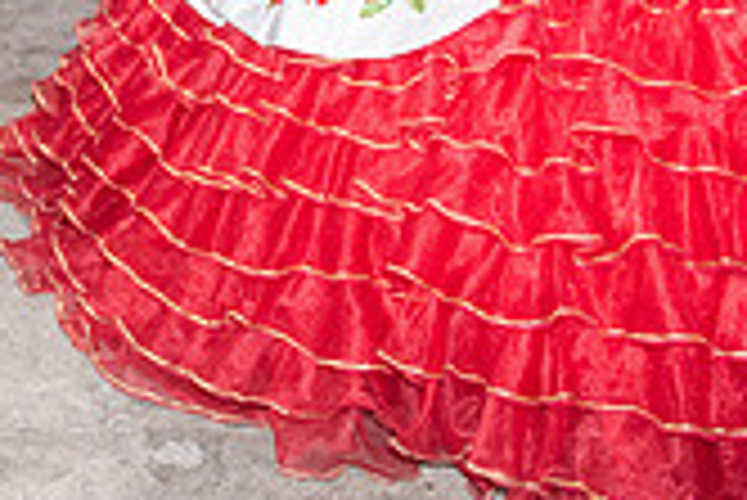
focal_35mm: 84
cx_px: -122
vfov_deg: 14.9
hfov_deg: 22.5
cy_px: -291
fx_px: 1744
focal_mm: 24
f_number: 3.2
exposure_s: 1/160
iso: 800
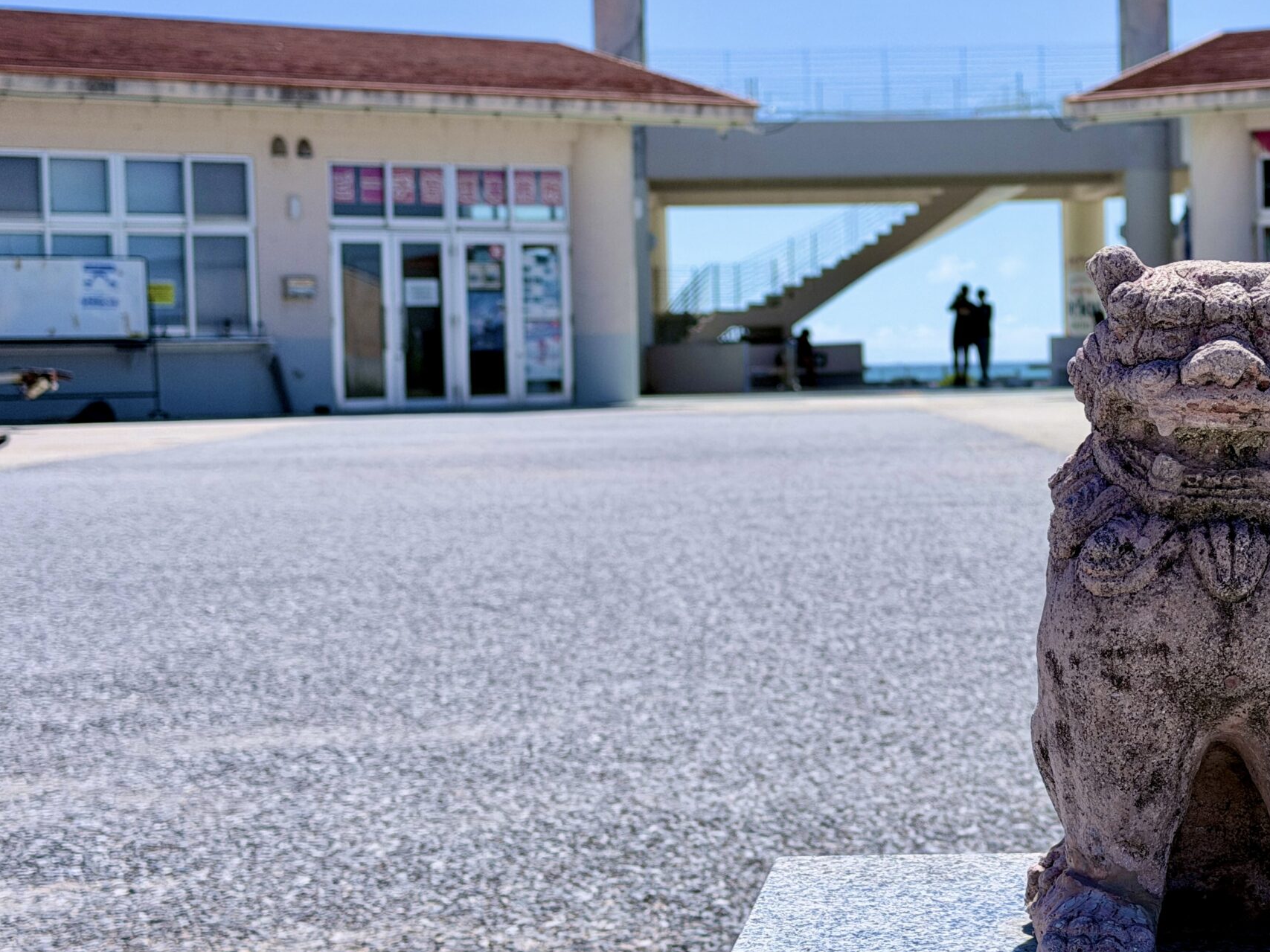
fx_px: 2641
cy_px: 427
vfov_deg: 20.4
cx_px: 916
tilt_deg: -1.4
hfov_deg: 26.8
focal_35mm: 72
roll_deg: +1.5
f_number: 1.78
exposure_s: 1/7143
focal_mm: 6.76
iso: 64
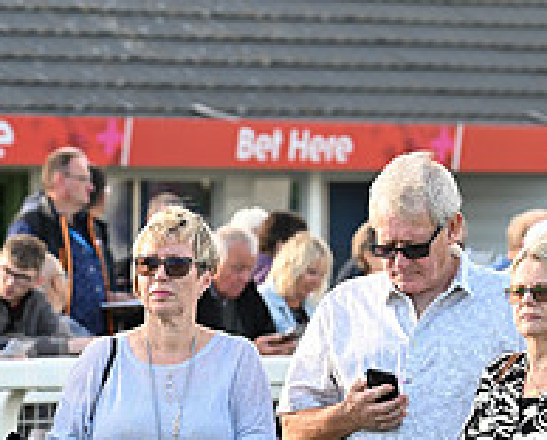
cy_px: 540
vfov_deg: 4.1
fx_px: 6132
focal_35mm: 378
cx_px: -82
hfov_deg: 5.1
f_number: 5
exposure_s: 1/500
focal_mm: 135
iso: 500
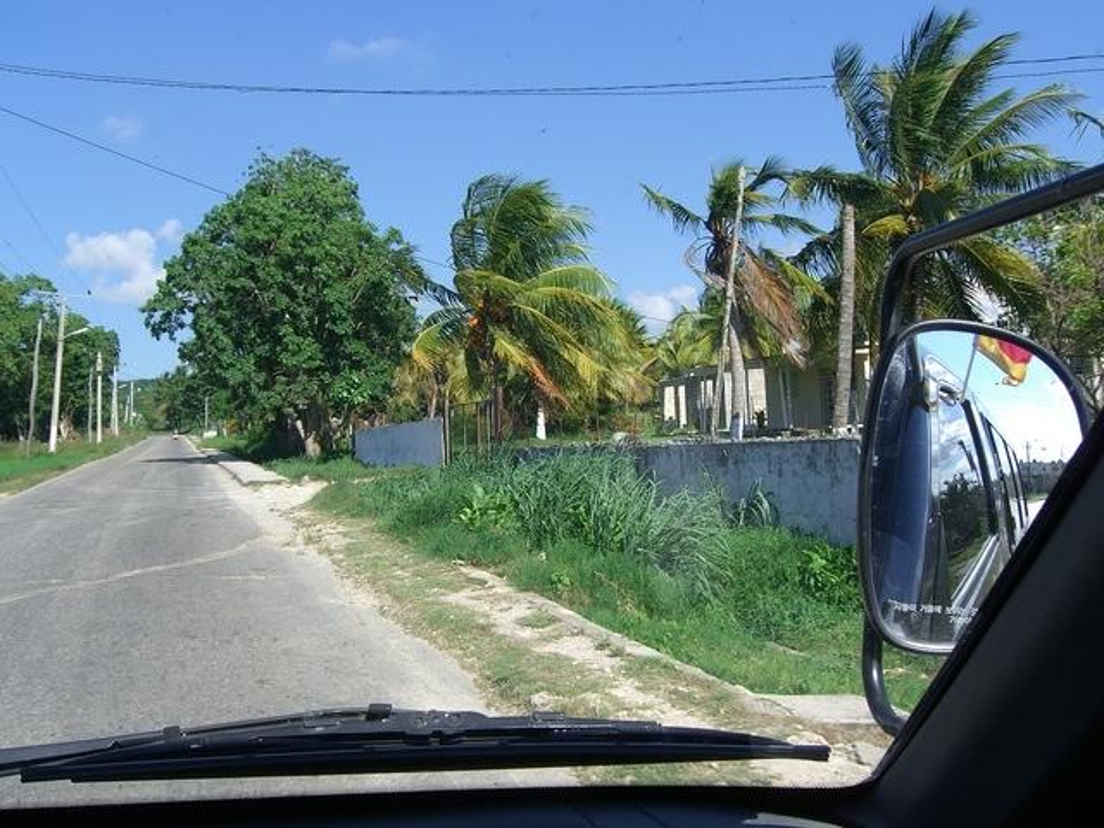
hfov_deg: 49.0
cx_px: 552
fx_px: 1212
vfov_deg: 37.7
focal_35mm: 38
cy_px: 414
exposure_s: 1/500
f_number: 4
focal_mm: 7.9
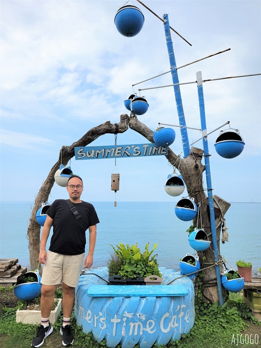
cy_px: 174
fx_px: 261
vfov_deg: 67.3
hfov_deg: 53.1
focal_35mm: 26
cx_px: 130
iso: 40
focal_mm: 5.4
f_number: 1.8
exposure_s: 1/3009
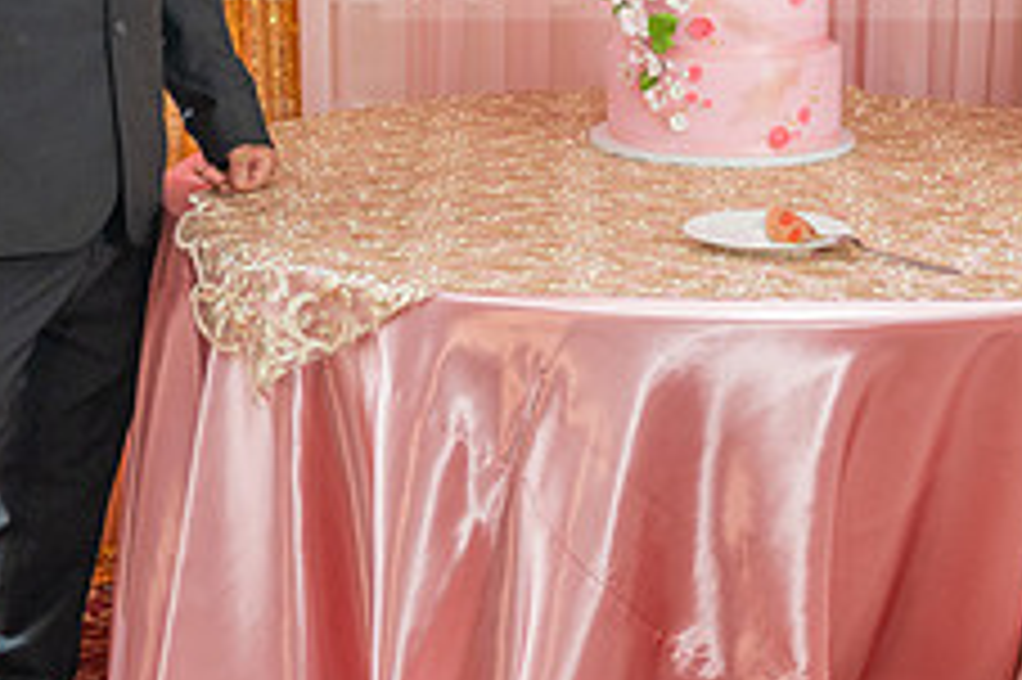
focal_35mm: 93
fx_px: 2638
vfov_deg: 14.6
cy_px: 193
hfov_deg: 21.8
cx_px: 689
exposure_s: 1/100
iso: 400
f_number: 2.8
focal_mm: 27
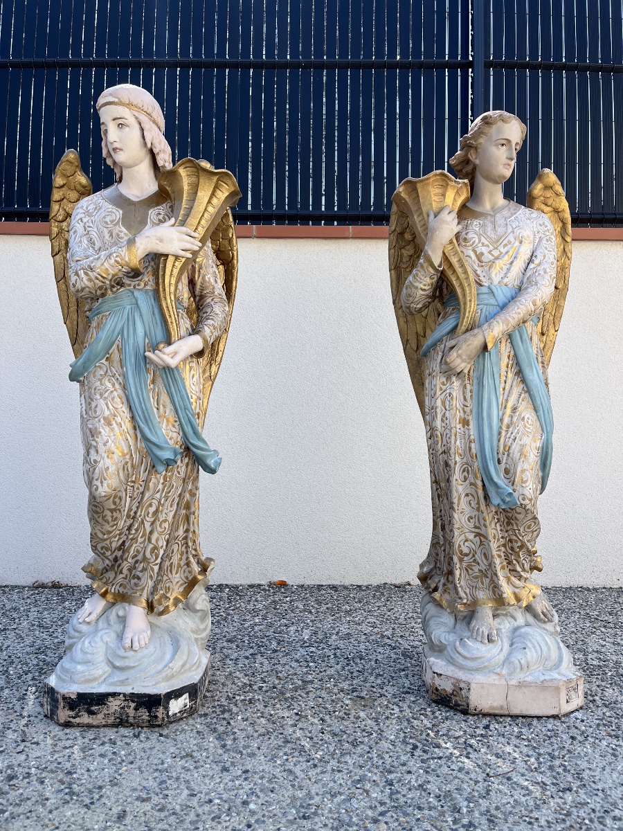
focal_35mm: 26
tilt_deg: +3.7
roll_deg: -0.6
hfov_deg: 53.1
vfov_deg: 67.3
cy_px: 416
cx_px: 312
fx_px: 624
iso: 50
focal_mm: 5.1
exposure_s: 1/1028
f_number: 1.6
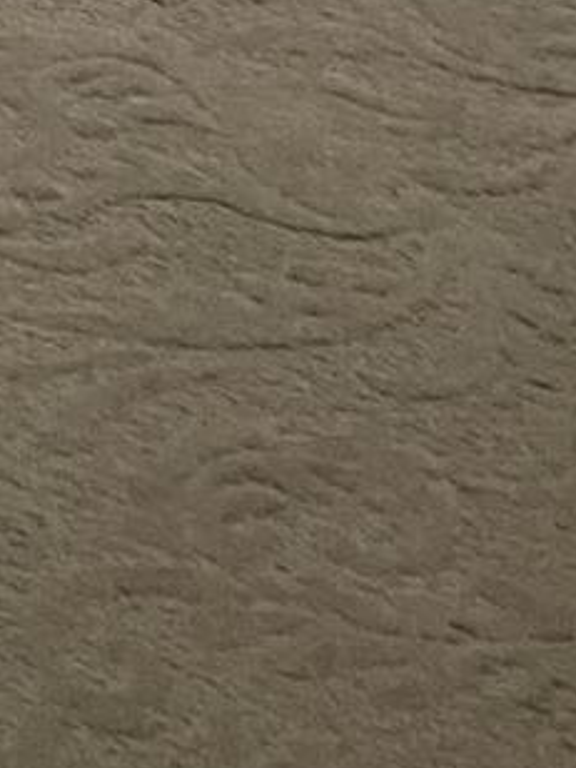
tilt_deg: -12.9
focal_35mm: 169
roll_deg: +1.2
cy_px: -1090
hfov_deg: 7.5
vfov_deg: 10.2
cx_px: -1244
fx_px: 3749
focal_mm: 5.1
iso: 400
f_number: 1.6
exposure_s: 1/40
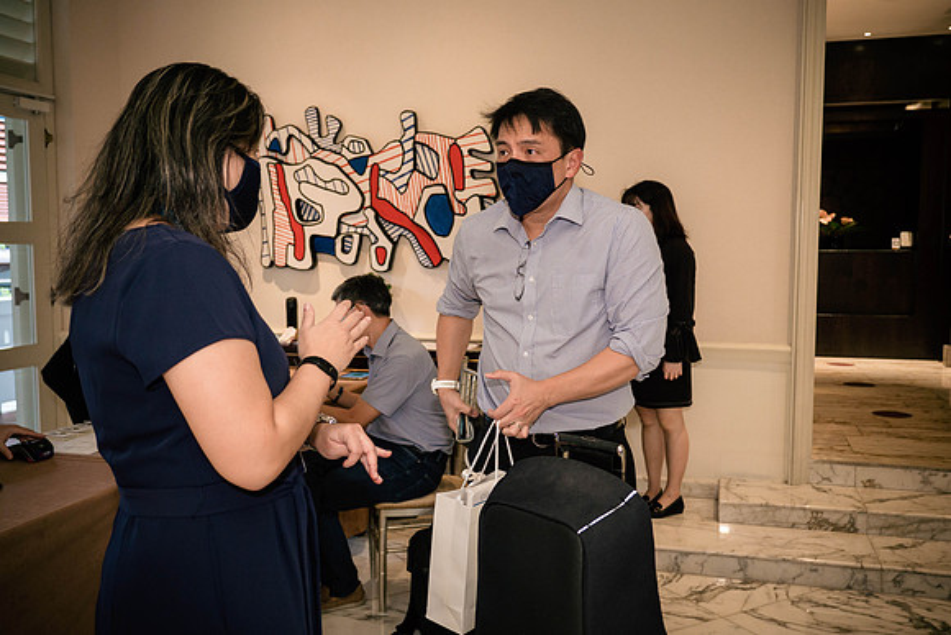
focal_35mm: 34
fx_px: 907
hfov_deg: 55.3
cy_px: 318
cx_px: 476
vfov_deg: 38.6
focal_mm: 16
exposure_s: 1/100
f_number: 2
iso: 800
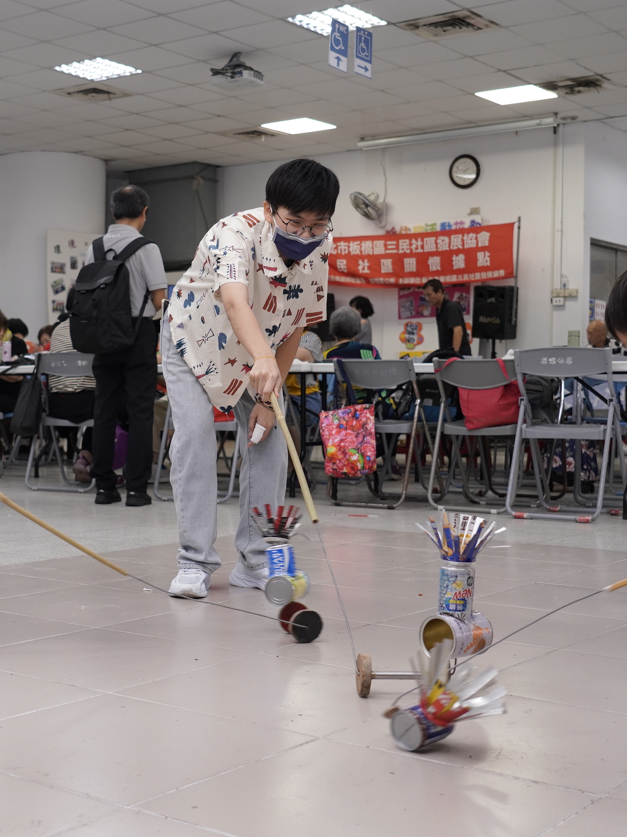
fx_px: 1280
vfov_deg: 36.2
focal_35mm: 53
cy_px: 413
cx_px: 200
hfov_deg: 27.3
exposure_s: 1/200
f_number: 2.8
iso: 500
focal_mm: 24
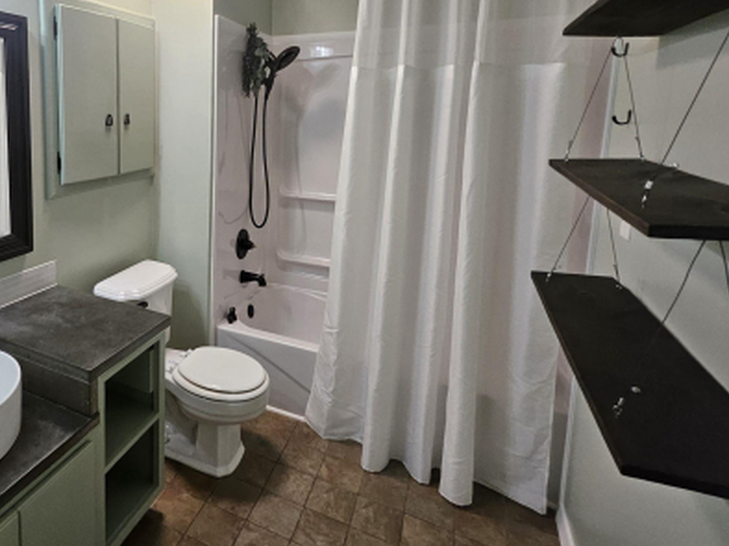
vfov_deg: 59.3
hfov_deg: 71.5
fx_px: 463
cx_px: 188
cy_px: 172
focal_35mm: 22
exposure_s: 1/60
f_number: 2.2
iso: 160
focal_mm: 1.74
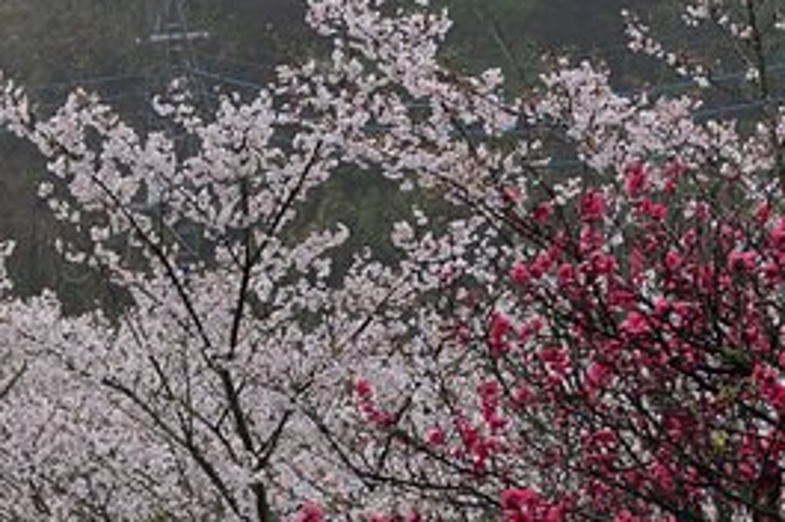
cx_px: -400
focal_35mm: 240
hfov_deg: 8.4
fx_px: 5227
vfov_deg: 5.7
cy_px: 577
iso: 400
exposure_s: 1/200
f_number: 8
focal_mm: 62
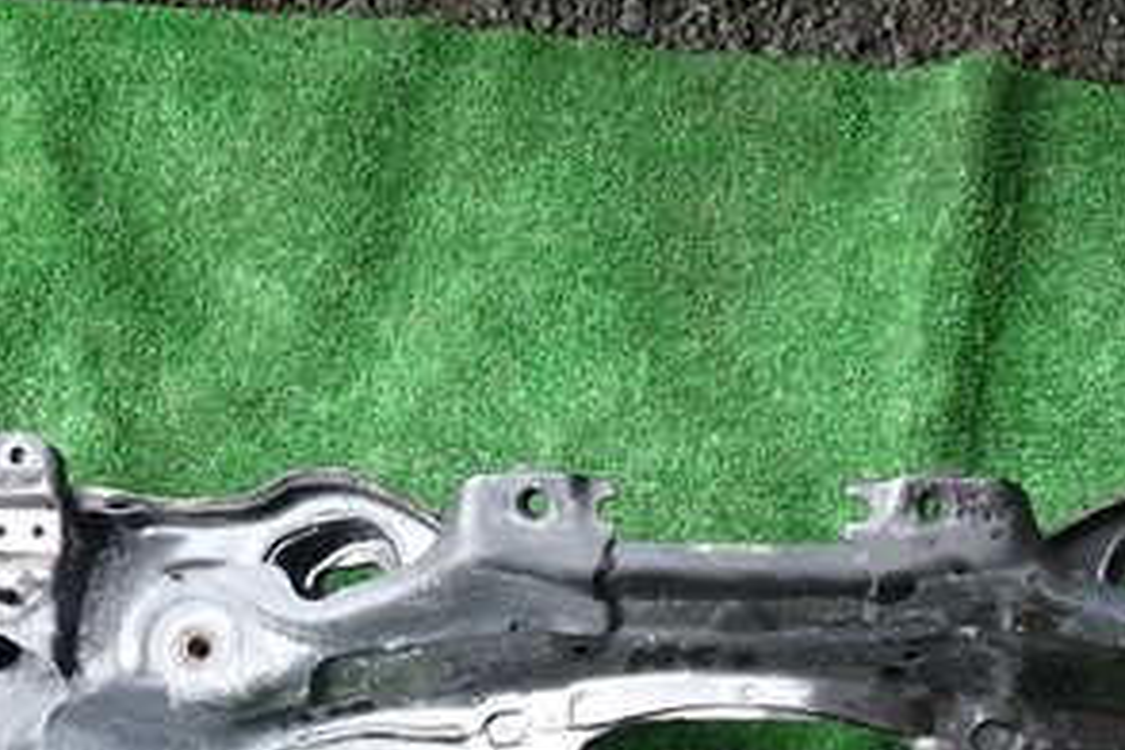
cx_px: 761
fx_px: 1656
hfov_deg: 37.1
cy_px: 758
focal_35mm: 53
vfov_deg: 24.3
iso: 200
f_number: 2
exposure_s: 1/125
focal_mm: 4.5
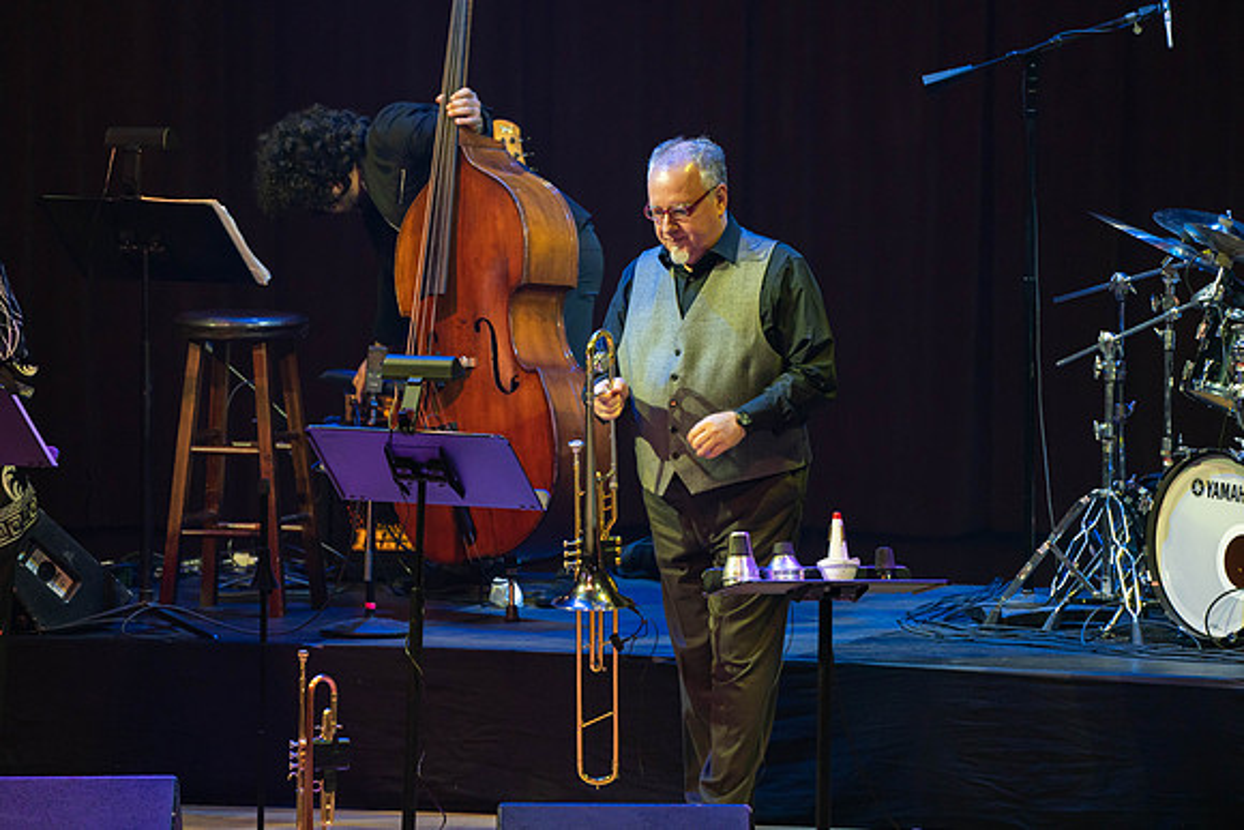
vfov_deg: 3.6
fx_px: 13203
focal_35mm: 382
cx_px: 622
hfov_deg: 5.4
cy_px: 415
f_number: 5.6
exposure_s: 1/160
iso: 2500
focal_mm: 382
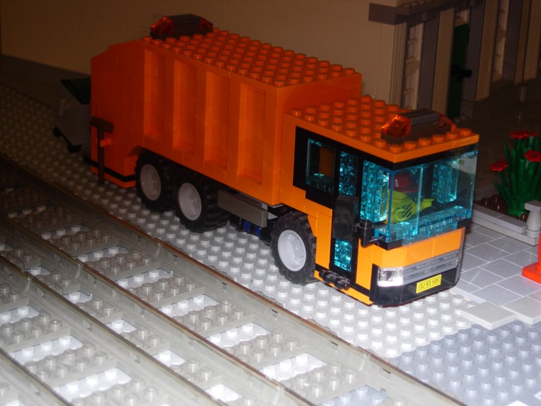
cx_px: 270
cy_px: 203
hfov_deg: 23.8
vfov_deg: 18.0
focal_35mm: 82
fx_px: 1282
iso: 79
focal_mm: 17
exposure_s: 1/64
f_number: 4
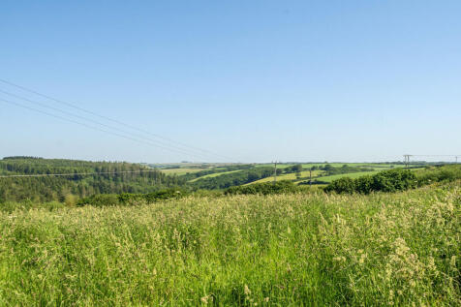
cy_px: 154
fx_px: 461
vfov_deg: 36.8
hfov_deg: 53.1
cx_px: 230
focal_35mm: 36
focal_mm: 24
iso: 400
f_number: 8
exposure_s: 1/640
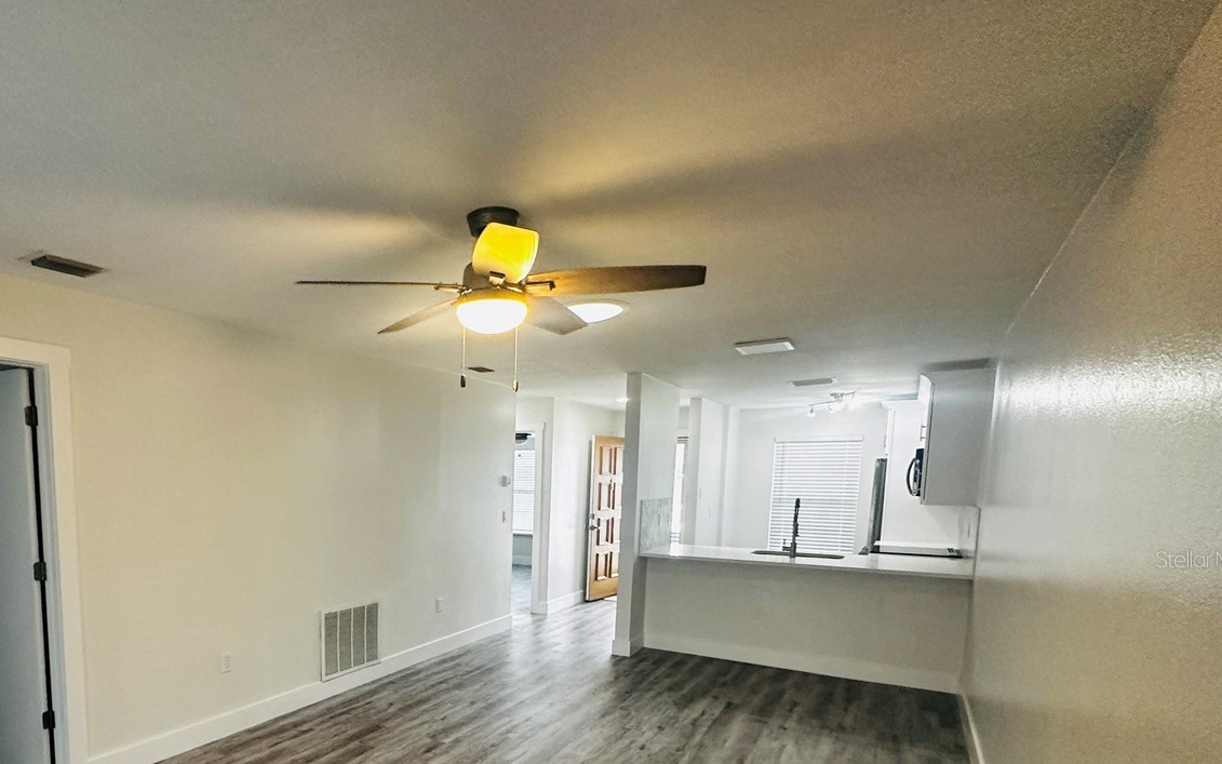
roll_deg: -0.8
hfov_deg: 79.2
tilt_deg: -6.9
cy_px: 559
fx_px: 699
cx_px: 393
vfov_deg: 55.0
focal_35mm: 21
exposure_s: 1/120
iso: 250
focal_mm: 2.22
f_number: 2.2
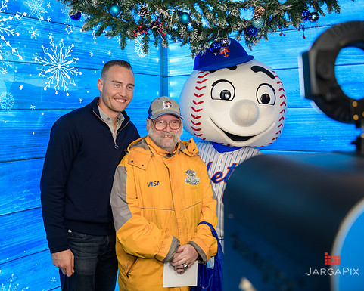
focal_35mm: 43
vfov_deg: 34.9
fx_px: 463
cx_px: 159
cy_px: 146
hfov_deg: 42.8
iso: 400
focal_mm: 38
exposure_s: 1/125
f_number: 3.2
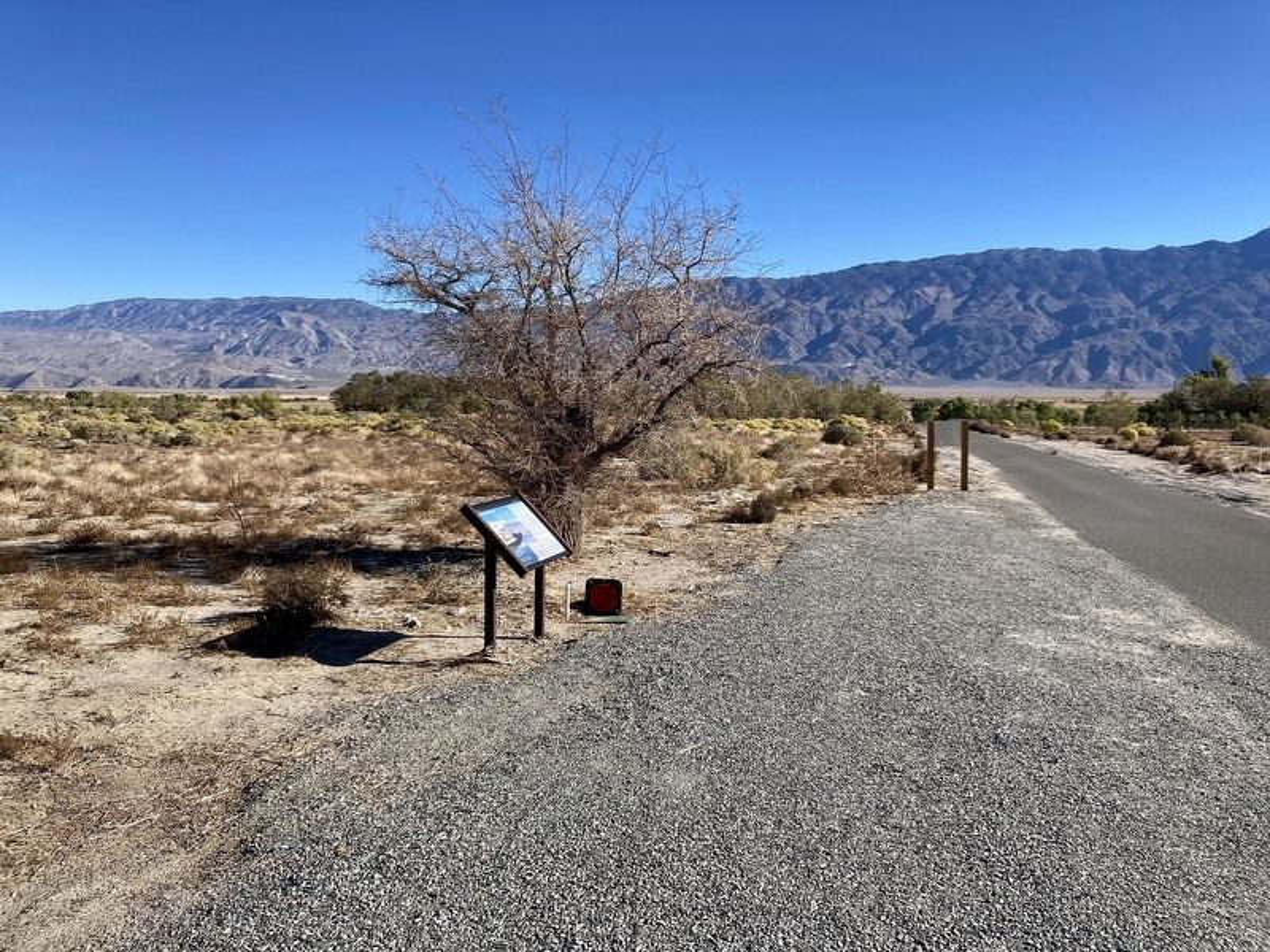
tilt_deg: -4.8
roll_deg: +0.6
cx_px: 635
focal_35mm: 28
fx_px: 1027
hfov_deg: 63.4
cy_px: 476
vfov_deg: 49.7
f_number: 1.8
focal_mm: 3.99
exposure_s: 1/1919
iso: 20
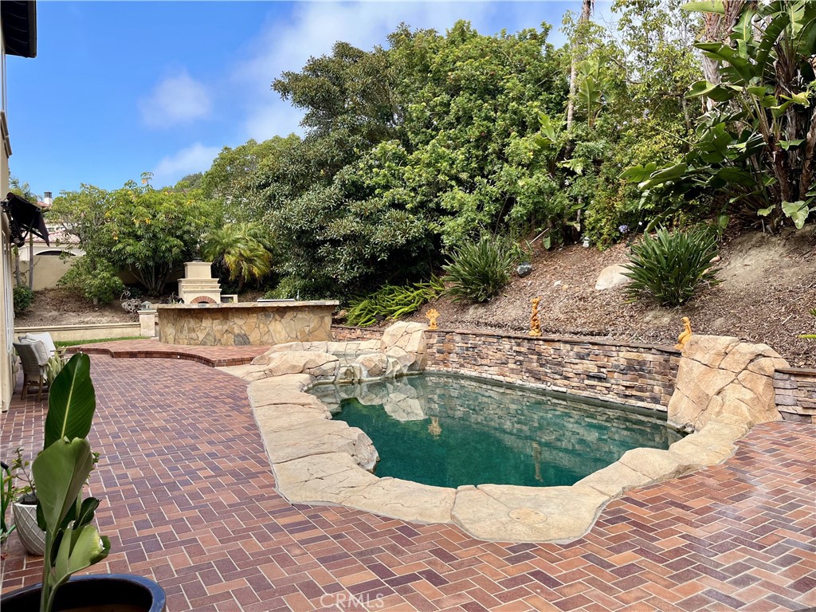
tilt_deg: -2.7
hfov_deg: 67.3
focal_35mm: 26
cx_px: 408
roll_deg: +1.3
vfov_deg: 53.1
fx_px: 613
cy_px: 306
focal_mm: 5.1
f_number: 1.6
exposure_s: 1/1309
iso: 50
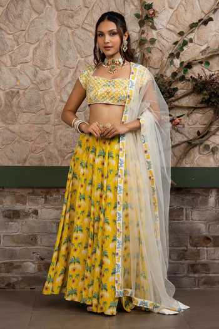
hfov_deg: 16.1
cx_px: 110
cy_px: 164
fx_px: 776
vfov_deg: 23.9
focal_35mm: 85
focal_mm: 85
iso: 160
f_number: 8
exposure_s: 1/160
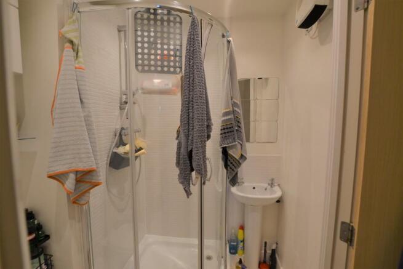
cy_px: 134
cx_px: 202
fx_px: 168
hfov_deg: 100.4
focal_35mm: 15
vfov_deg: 77.4
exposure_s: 1/60
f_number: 6.3
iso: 400
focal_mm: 10
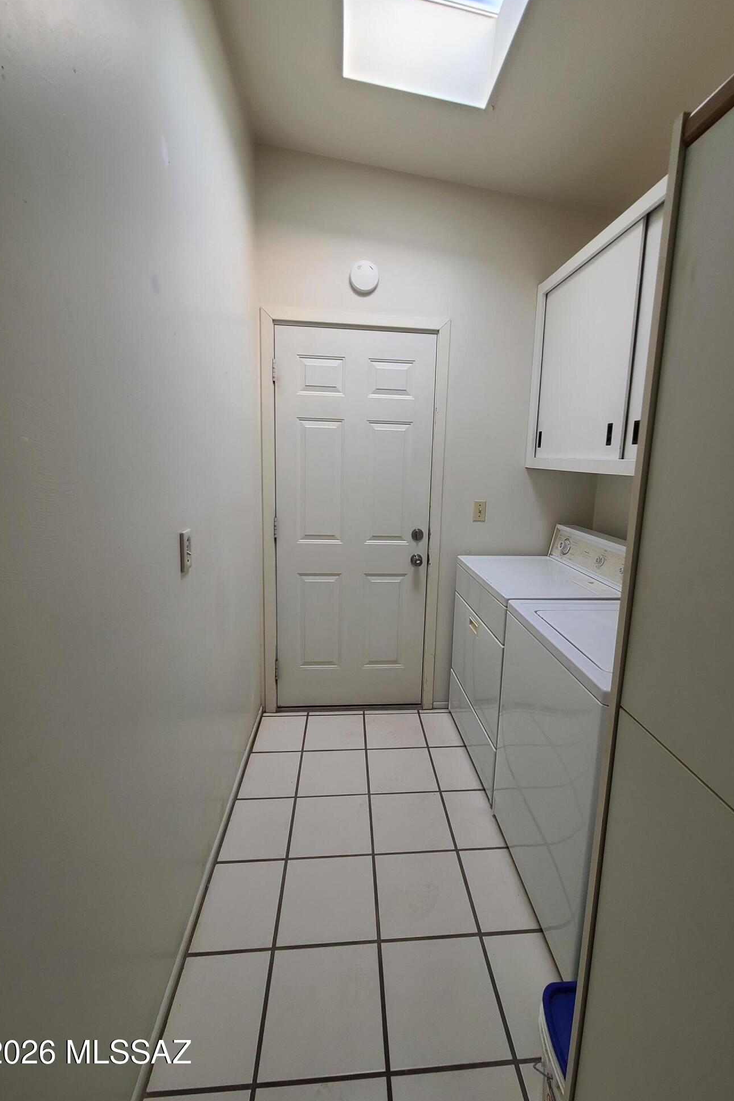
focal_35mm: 14
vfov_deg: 104.2
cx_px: 386
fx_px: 428
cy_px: 535
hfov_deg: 81.1
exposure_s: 1/120
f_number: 2.2
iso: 64
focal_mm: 2.2
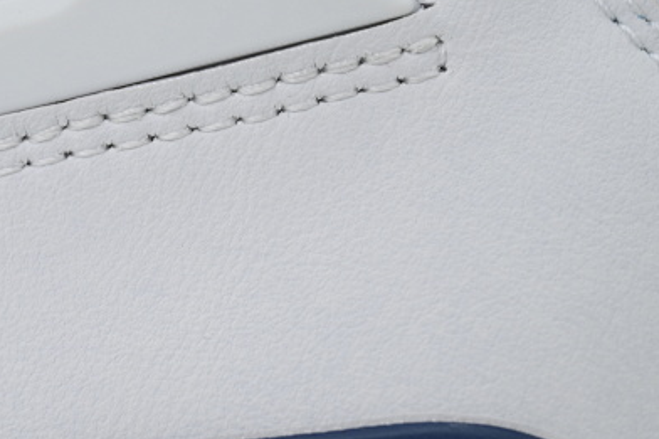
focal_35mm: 198
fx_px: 3623
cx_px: 72
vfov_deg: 6.9
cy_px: 164
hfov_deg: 10.3
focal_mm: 97
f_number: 13
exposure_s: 1/100
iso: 400
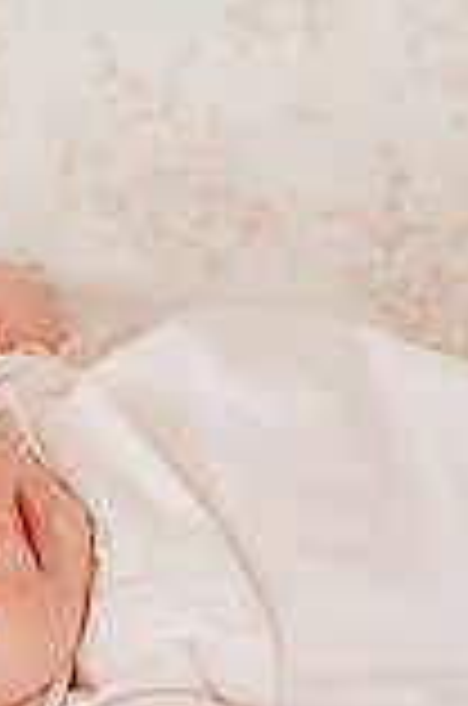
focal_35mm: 69
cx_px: 36
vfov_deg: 29.0
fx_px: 1351
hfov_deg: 19.3
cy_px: 504
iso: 1600
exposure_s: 1/200
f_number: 2.8
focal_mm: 24
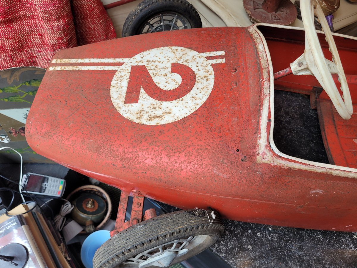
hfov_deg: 67.3
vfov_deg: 53.1
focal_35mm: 26
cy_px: 134
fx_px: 268
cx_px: 178
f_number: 1.8
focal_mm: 5.4
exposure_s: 1/100
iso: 64
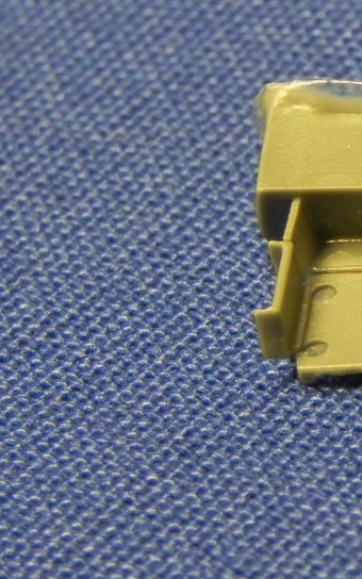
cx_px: 559
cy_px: 226
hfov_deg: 4.5
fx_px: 4609
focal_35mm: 292
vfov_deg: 7.2
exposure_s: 1/17.3
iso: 400
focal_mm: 20.8
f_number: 4
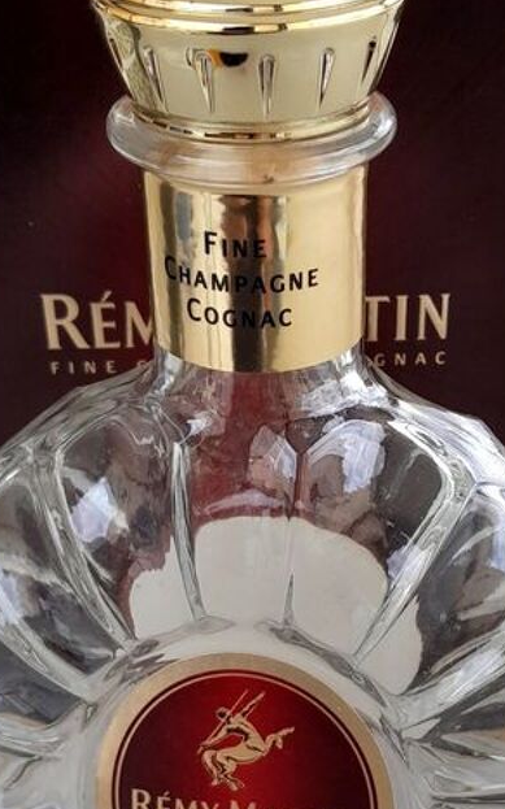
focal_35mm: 59
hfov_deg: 21.9
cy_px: 479
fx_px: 1300
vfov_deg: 34.5
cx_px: 321
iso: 40
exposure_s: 1/120
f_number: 1.8
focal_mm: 3.98
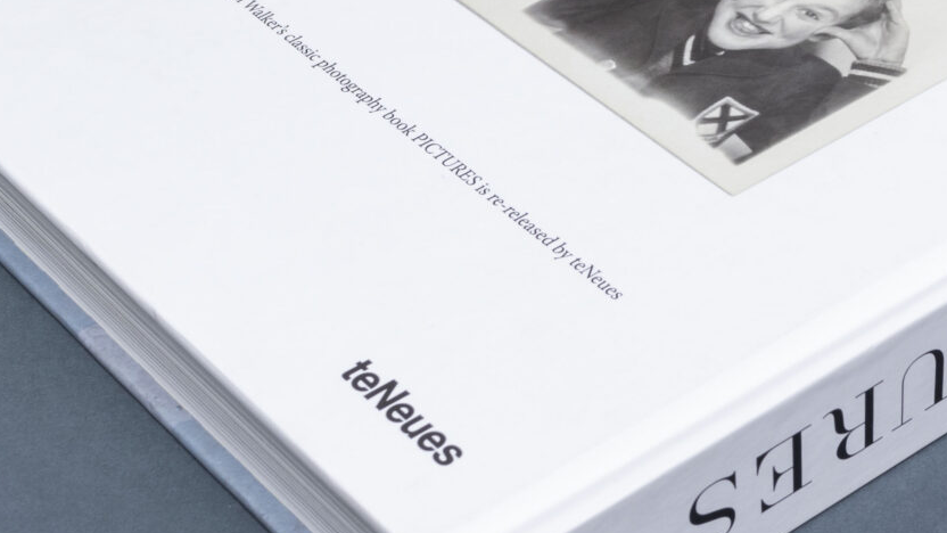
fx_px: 2913
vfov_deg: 10.4
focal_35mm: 116
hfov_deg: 18.3
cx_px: 787
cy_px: 163
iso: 200
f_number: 8
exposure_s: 1/125
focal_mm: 24
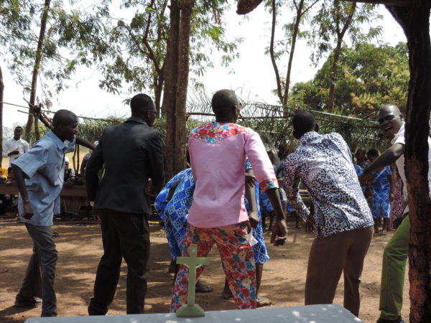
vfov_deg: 36.0
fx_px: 498
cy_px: 162
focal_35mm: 40
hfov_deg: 46.8
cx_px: 216
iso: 80
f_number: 3.3
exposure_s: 1/320
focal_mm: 7.1
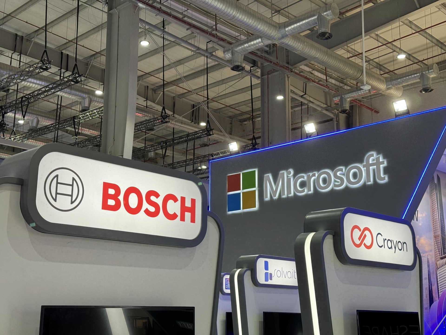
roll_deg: -1.0
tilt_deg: +13.9
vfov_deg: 30.3
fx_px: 618
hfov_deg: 39.7
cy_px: 168
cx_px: 223
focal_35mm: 48
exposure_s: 1/60
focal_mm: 6.86
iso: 50
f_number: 1.78
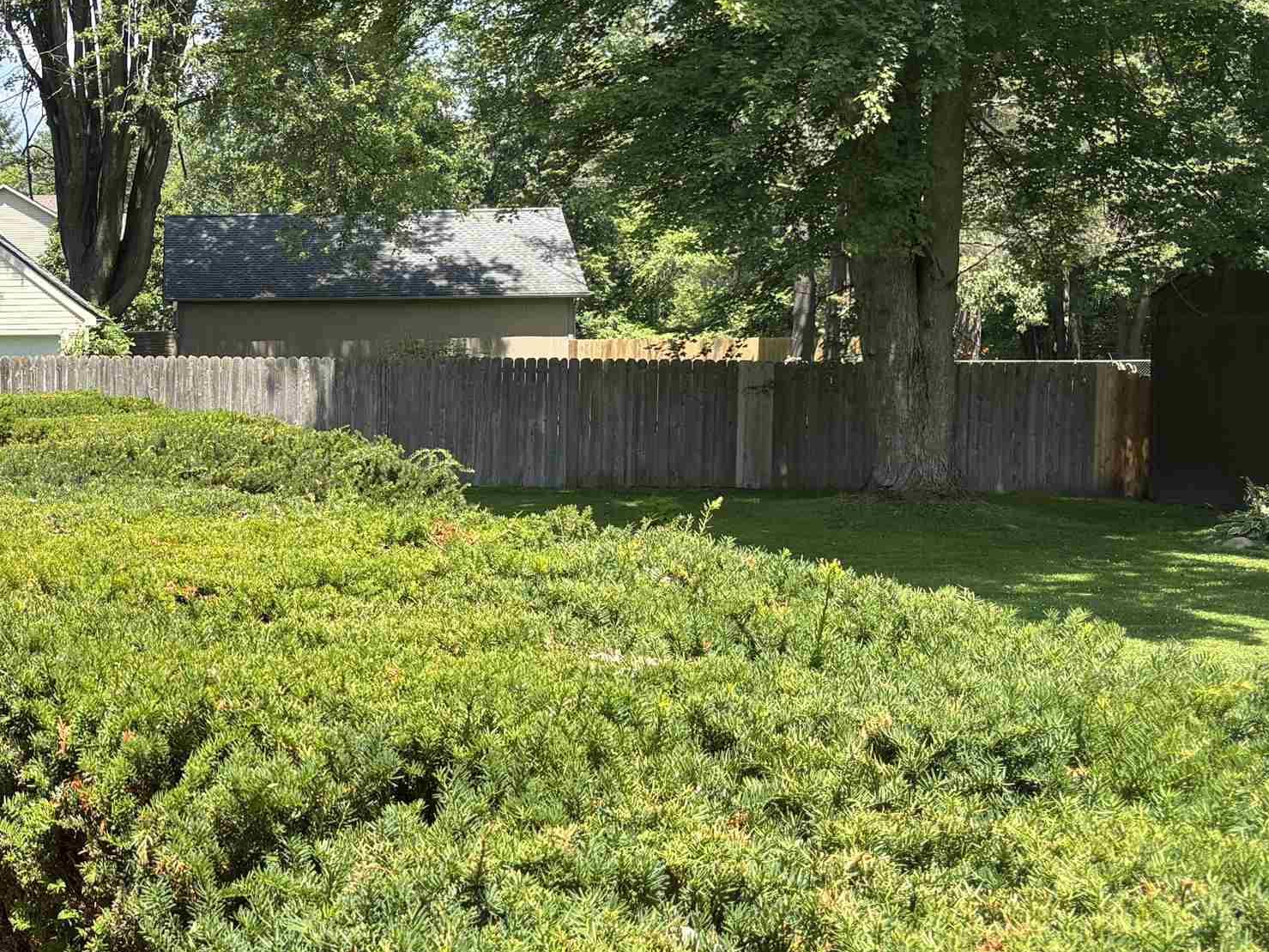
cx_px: 55
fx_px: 1979
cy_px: 463
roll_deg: +1.0
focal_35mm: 54
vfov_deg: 27.0
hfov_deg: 33.1
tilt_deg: -4.1
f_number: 1.6
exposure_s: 1/880
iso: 50
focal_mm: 5.96
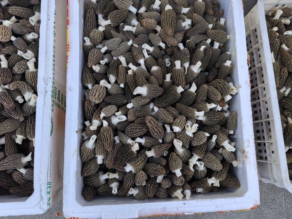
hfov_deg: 65.3
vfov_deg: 51.4
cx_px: 146
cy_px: 110
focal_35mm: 27
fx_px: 228
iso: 320
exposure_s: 1/100
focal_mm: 5.52
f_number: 1.9
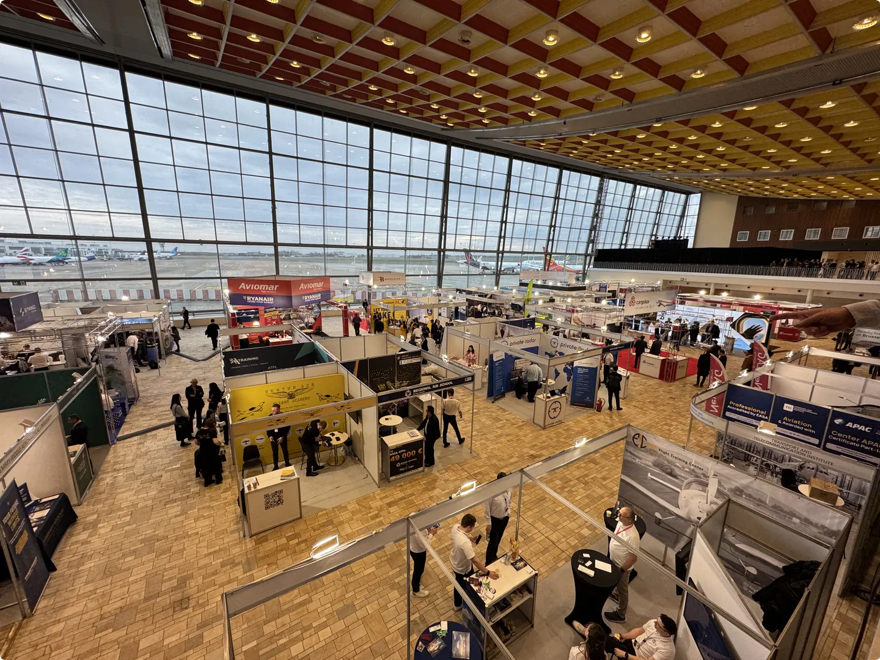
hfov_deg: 102.1
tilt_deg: -12.2
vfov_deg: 85.7
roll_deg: -1.1
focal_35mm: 14
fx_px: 356
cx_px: 440
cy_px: 330
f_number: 2.2
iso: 64
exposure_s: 1/100
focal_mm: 2.22
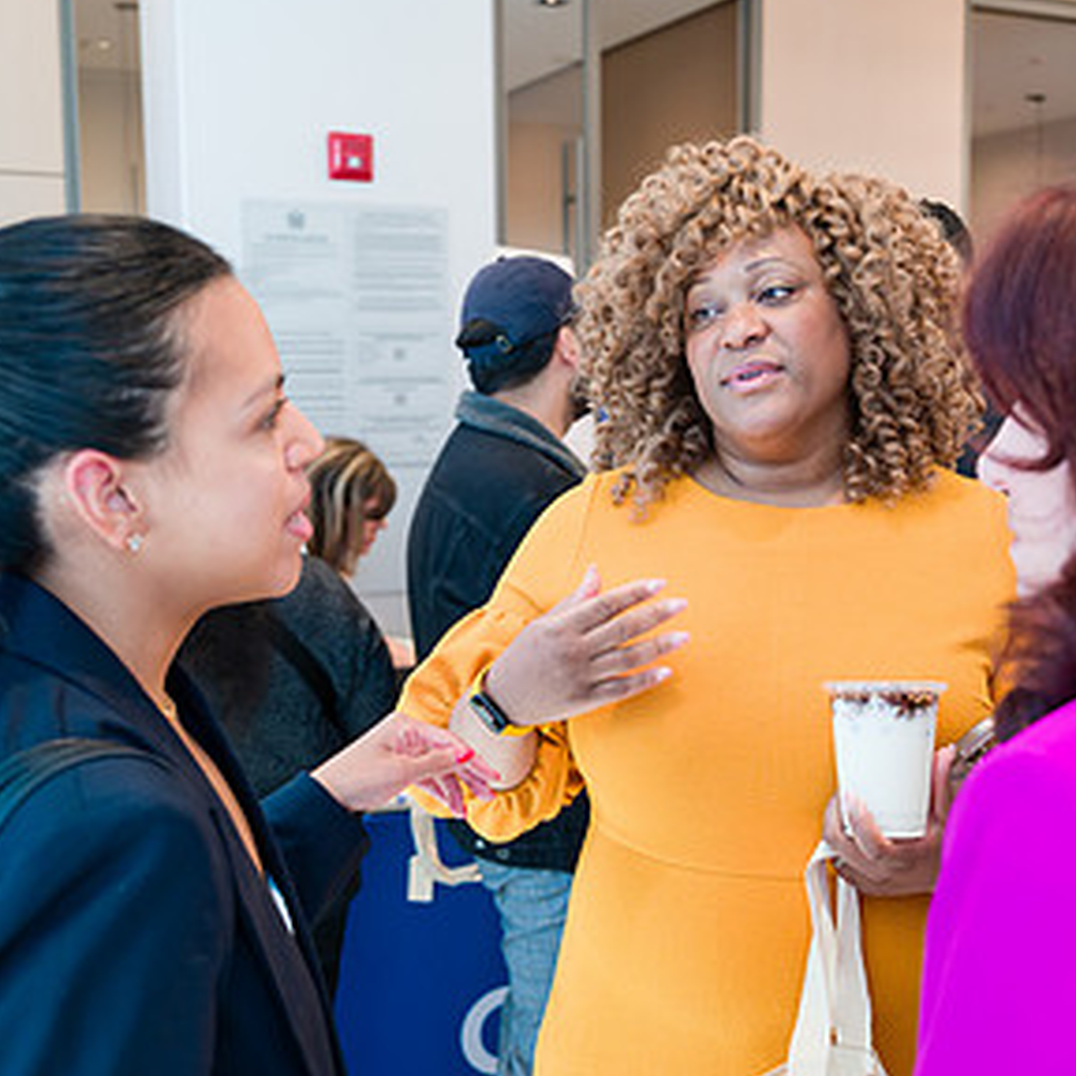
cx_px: 665
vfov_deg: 36.1
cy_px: 545
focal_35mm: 47
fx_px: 1653
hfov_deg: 35.9
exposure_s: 1/200
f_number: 3.2
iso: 500
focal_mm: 27.5
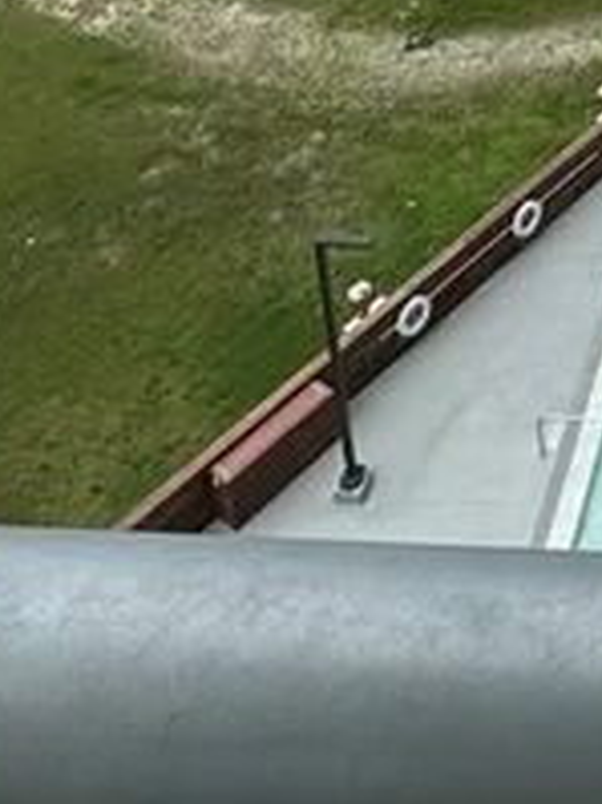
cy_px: -463
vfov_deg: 23.9
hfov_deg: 20.0
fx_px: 1393
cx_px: 978
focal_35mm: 60
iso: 50
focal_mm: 2.22
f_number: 2.2
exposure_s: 1/1420
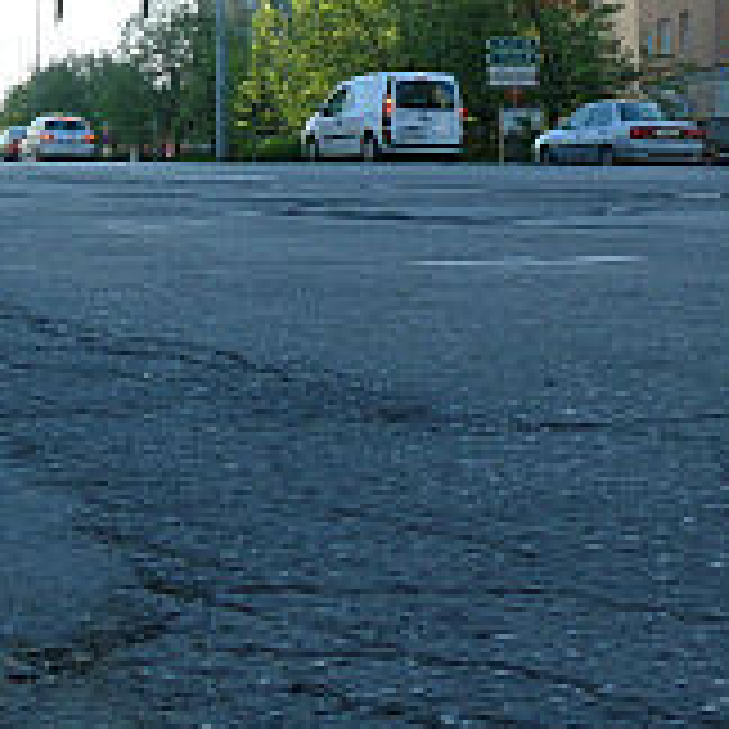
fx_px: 2049
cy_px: 76
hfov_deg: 19.2
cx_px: -104
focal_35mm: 86
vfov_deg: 19.8
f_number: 5.6
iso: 100
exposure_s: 1/250
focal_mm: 7.4
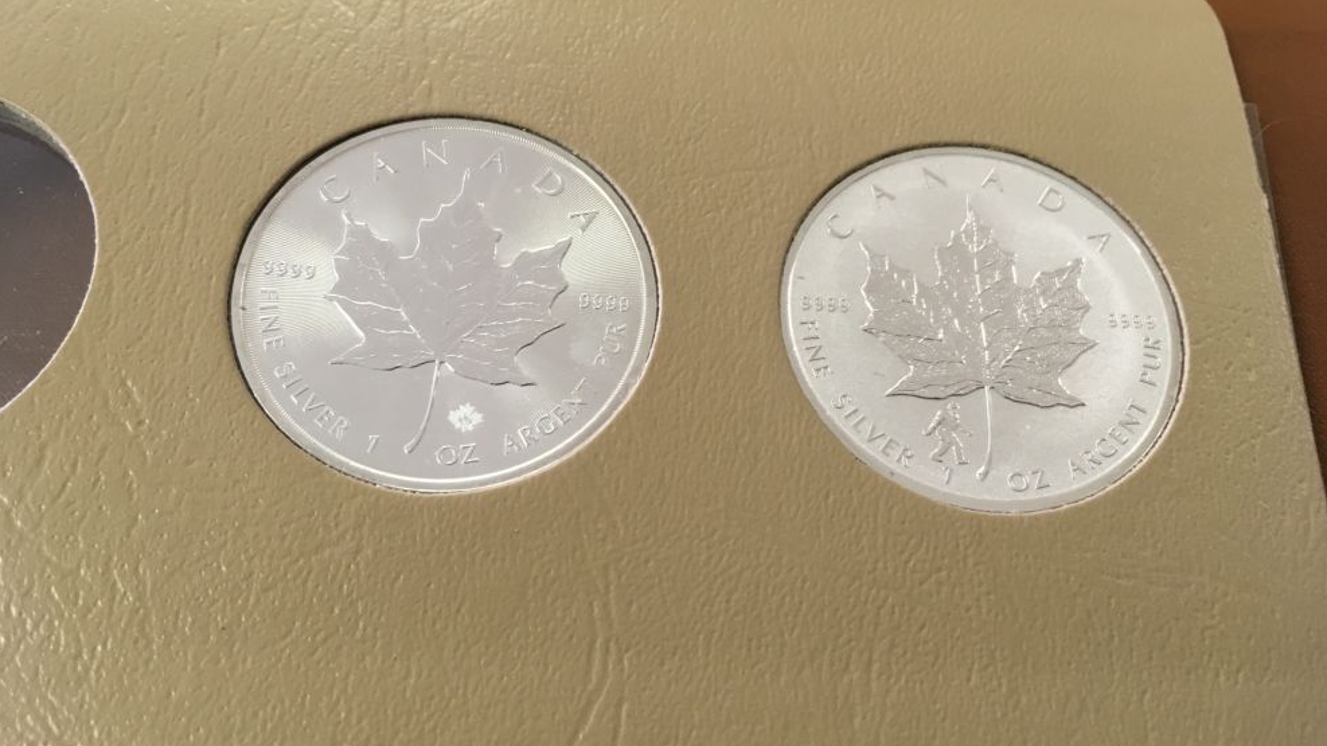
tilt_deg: -66.6
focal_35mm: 32
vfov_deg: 36.6
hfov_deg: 61.0
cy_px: 410
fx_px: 1126
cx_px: 664
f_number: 2.2
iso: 80
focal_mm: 4.15
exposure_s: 1/30
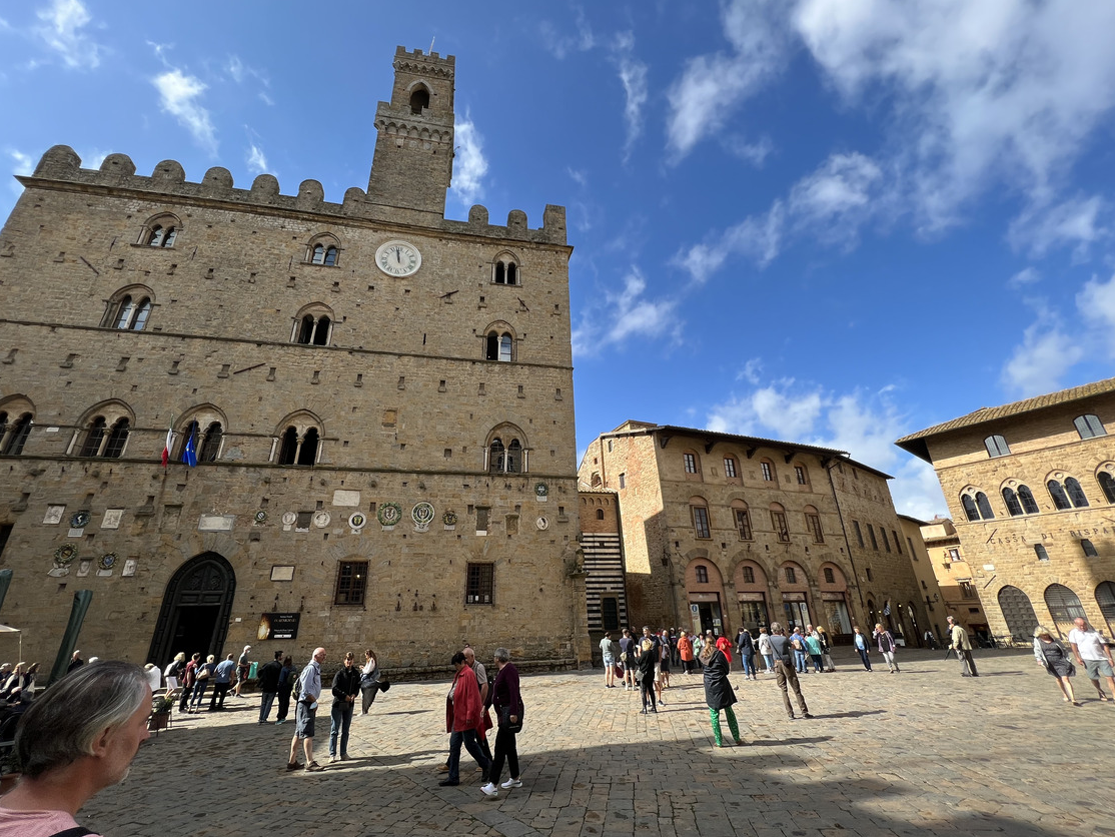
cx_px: 548
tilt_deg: +22.9
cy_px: 408
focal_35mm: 14
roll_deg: +1.2
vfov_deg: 85.7
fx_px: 451
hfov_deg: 102.0
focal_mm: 1.57
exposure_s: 1/995
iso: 32
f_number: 1.8
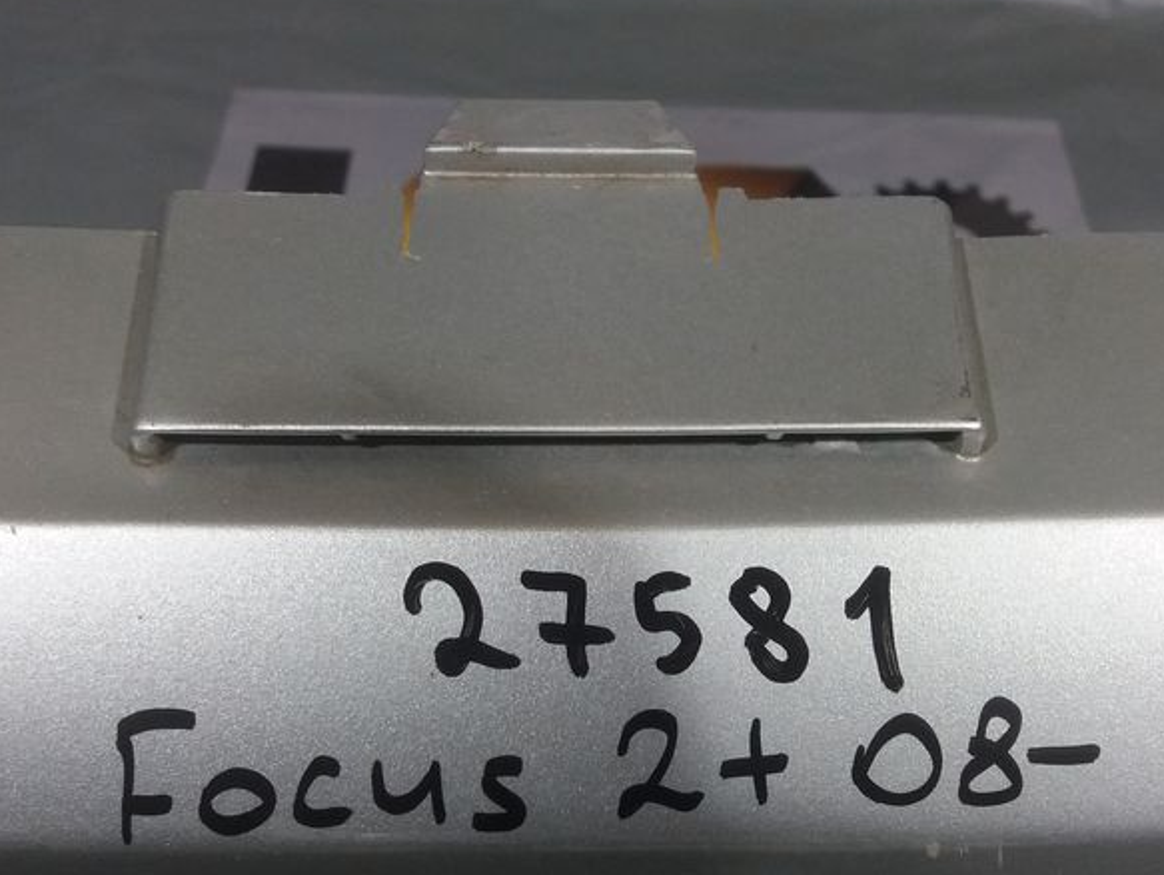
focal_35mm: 48
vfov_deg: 30.1
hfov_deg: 39.6
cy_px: 571
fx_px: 1615
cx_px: 609
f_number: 1.9
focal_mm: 3.7
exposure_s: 1/33
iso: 100
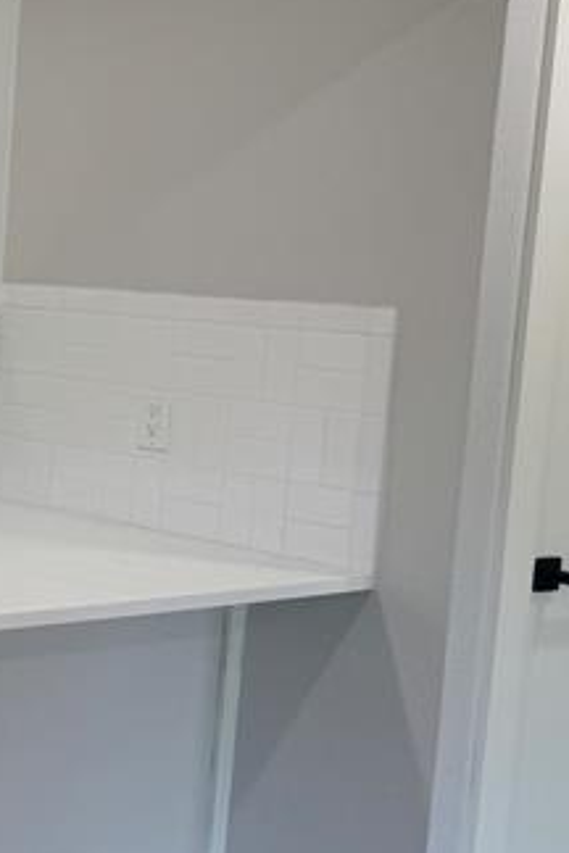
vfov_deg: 25.7
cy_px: 445
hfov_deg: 13.9
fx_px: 1873
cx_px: -651
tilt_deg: -6.4
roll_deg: -0.5
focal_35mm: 79
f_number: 1.78
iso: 80
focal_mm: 6.76
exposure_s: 1/120
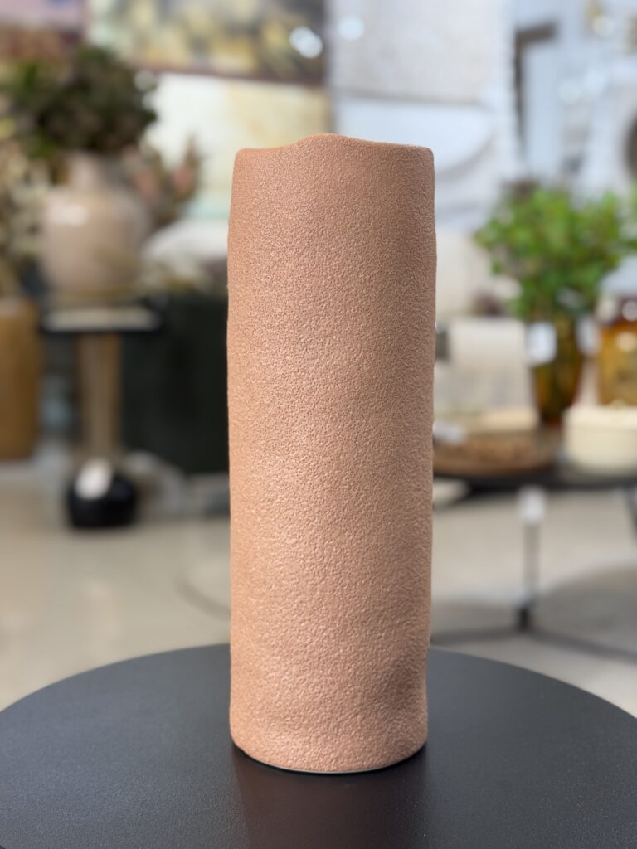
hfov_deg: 30.3
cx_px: 318
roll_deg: -0.1
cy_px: 424
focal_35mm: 48
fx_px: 1178
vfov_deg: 39.7
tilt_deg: -7.8
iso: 125
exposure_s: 1/60
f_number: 1.78
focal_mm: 6.76
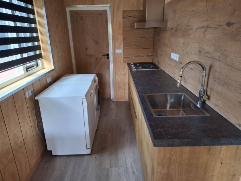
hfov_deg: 73.9
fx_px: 160
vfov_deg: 58.9
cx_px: 120
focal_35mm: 23
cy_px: 90
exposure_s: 1/100
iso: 200
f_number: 1.8
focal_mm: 5.54
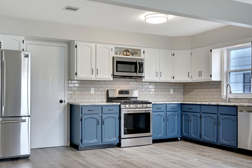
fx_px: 273
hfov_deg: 49.5
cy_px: 94
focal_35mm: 39
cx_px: 114
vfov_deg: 34.2
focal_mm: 34
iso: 200
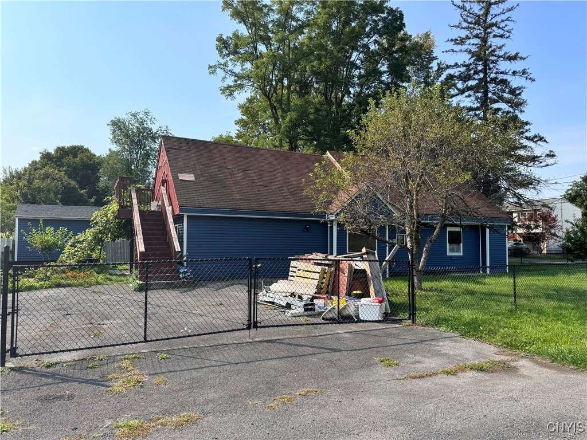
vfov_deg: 56.8
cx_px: 294
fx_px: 407
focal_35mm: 24
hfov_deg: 71.6
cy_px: 220
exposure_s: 1/2833
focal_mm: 6.76
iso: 80
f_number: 1.78
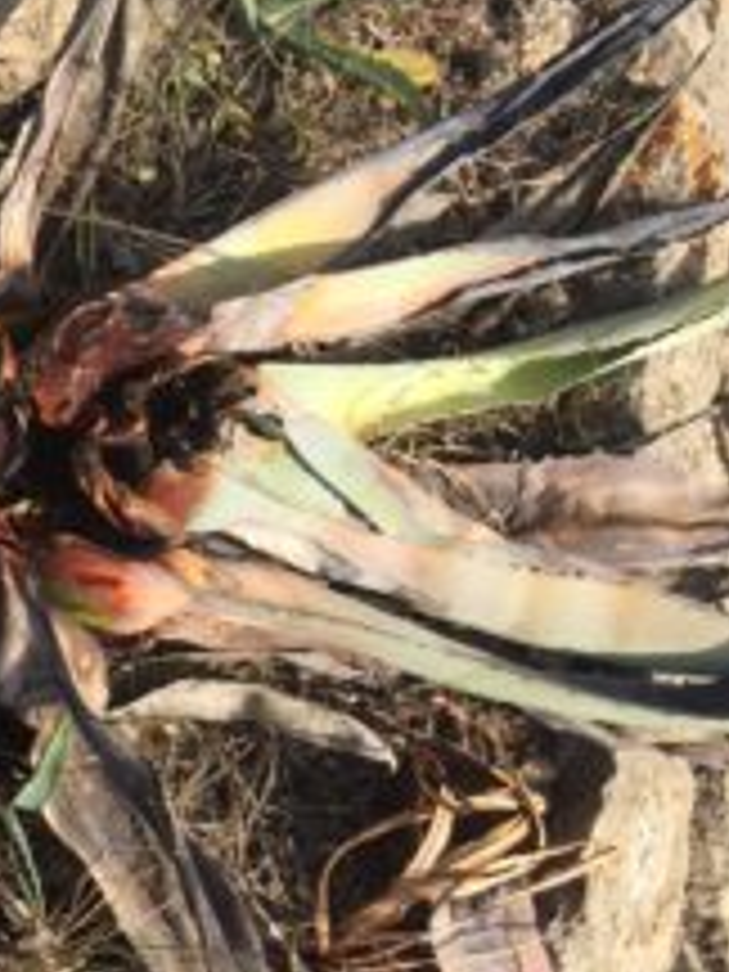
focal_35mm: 59
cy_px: 454
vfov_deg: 32.7
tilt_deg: -69.8
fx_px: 1657
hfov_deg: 23.7
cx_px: -9
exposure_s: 1/1464
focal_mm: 4.15
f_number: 2.2
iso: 32
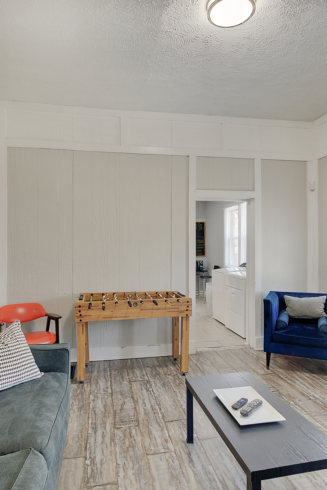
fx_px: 313
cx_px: 170
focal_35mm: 23
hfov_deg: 55.1
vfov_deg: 76.1
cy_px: 249
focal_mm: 10
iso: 250
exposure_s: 1/6
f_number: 9
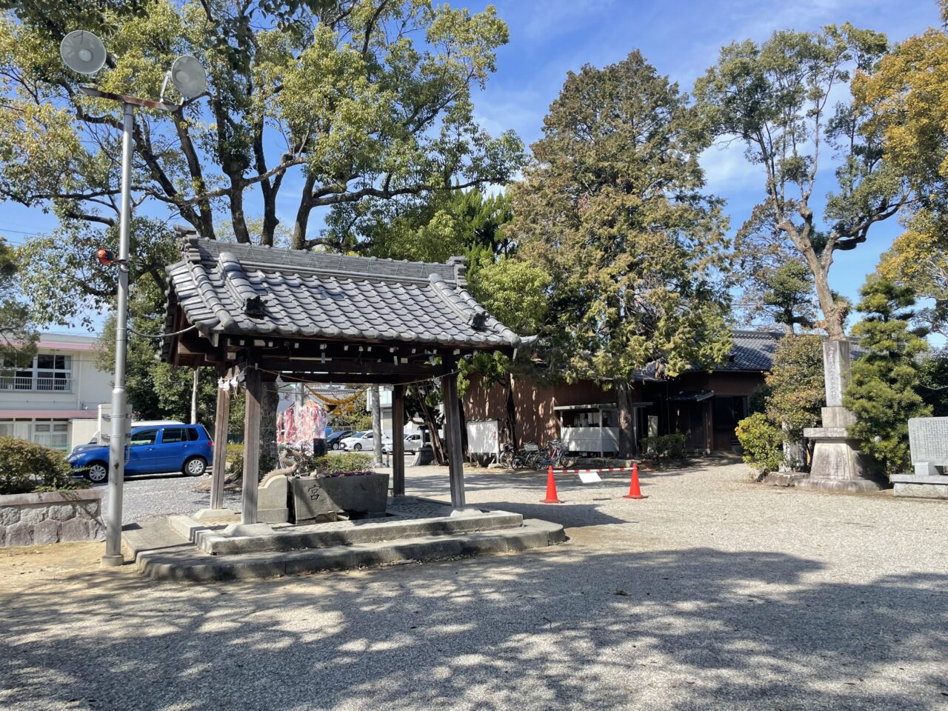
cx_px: 474
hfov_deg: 67.3
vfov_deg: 53.1
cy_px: 356
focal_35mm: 26
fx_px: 712
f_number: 1.6
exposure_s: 1/1276
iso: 50
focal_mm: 4.2
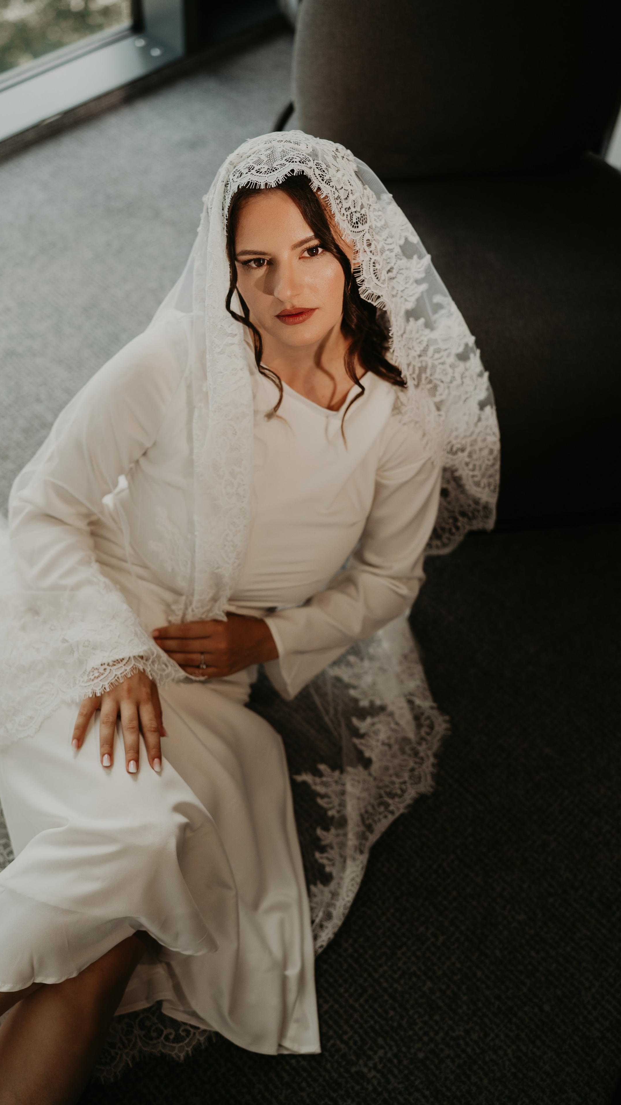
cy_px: 548
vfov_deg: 54.0
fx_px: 1083
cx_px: 263
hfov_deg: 31.9
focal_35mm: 37
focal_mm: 35
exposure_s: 1/1000
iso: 320
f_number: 2
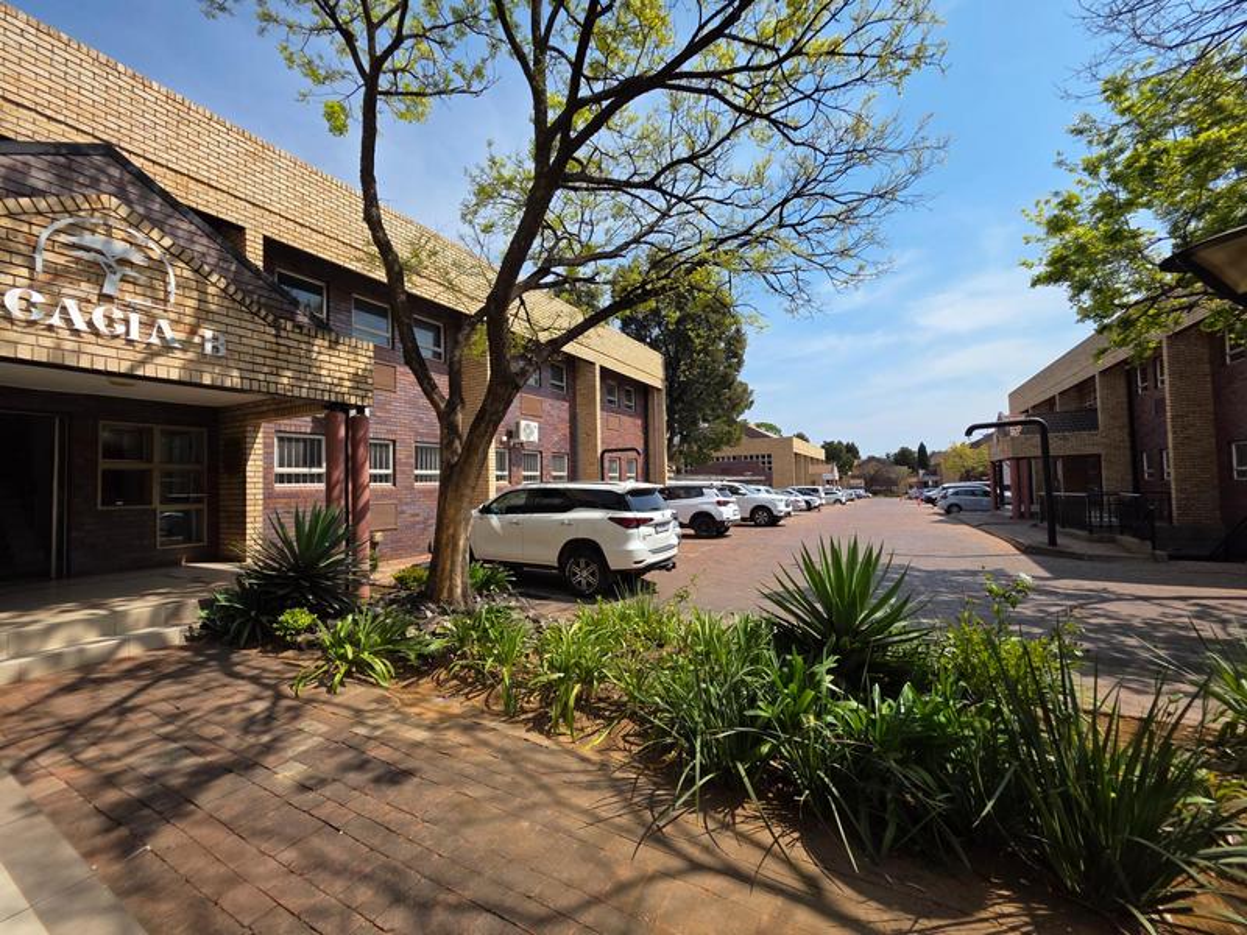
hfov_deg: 106.2
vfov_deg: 89.9
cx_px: 624
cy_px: 468
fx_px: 468
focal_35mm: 13
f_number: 1.9
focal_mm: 2.2
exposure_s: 1/1899
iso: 40
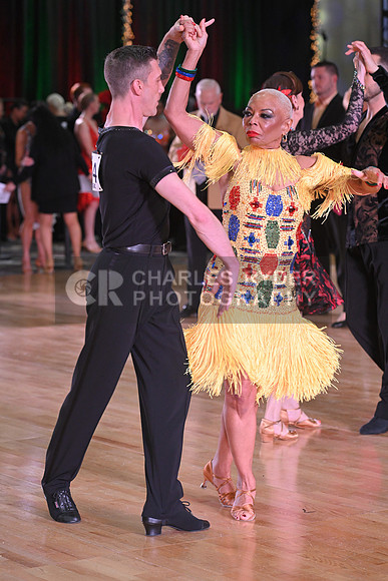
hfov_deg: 11.8
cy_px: 290
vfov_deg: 17.6
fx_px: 1874
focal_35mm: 116
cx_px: 194
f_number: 5
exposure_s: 1/320
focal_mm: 116
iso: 2000
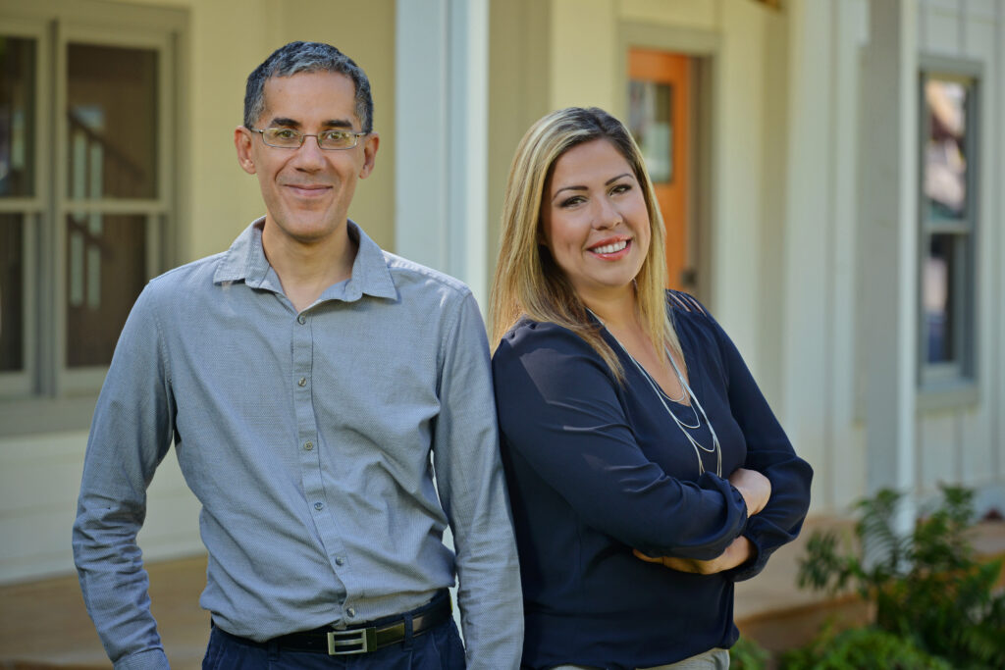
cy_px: 335
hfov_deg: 16.4
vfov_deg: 11.0
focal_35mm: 125
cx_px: 502
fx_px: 3490
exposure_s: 1/250
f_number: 4.5
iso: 200
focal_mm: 125
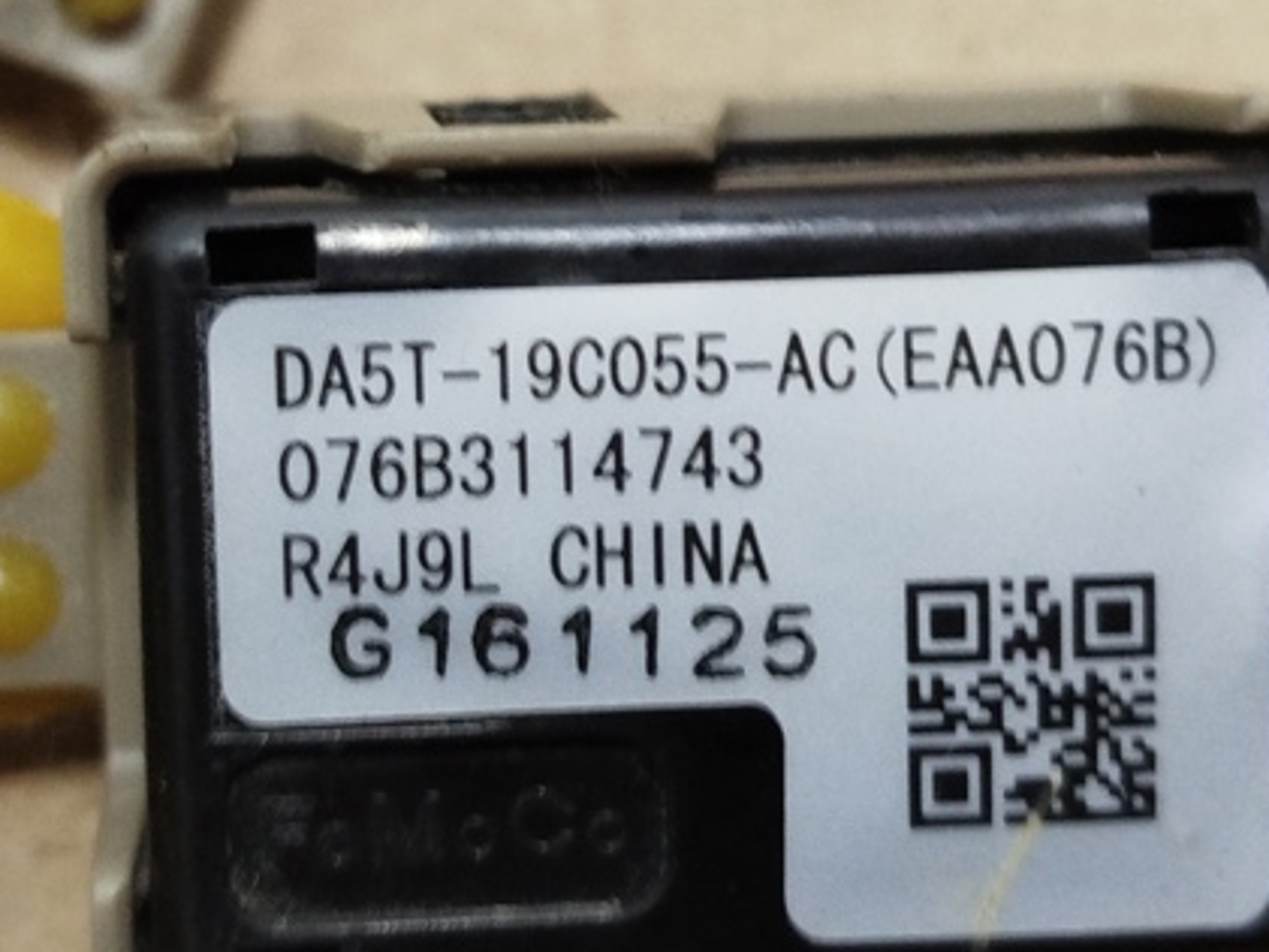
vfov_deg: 20.0
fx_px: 2677
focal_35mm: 73
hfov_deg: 26.6
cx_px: 467
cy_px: 250
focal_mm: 5.31
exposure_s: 1/25
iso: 640
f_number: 1.7
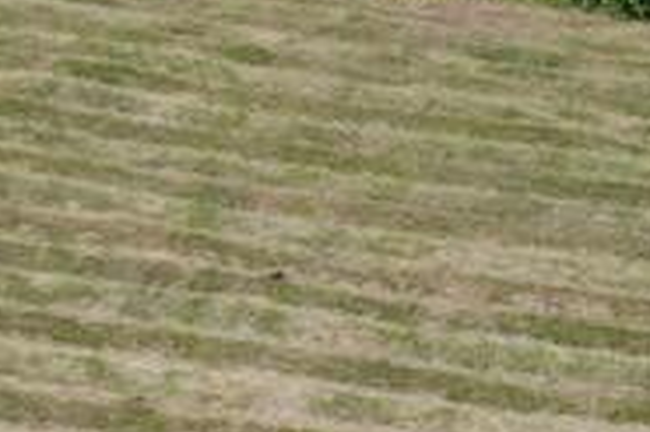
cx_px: 1233
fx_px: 1948
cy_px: 439
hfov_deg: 15.7
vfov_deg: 12.5
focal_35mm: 108
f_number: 2.8
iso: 100
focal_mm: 4.39
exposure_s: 1/1250
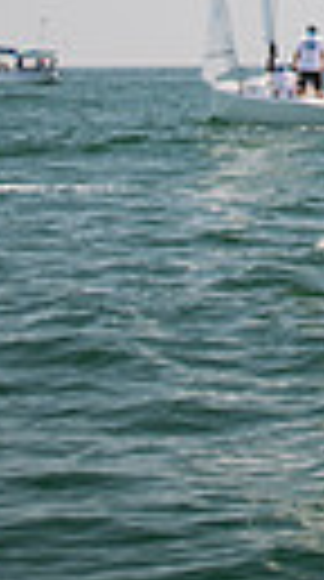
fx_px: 3380
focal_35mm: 220
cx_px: 536
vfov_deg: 9.5
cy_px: -360
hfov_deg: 5.4
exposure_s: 1/250
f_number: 5
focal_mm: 40
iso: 100
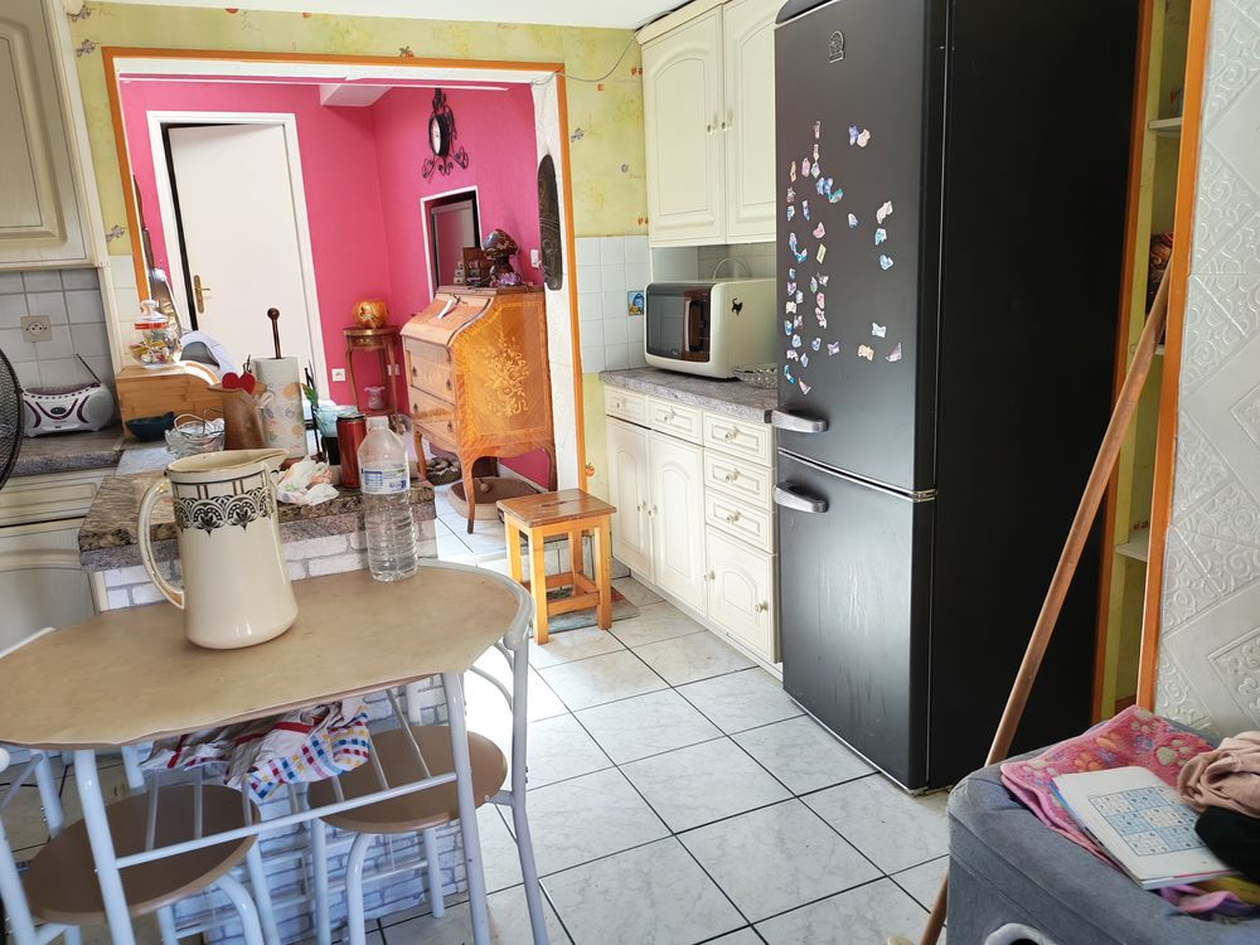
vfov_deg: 51.4
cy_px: 472
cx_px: 630
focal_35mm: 27
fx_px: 983
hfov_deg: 65.3
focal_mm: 6.12
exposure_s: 1/100
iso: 250
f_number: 1.9
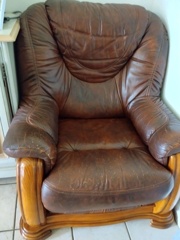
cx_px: 90
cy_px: 120
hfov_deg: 48.2
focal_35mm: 29
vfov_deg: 61.7
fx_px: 201
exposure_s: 1/20
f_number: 1.8
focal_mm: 4.22
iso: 800
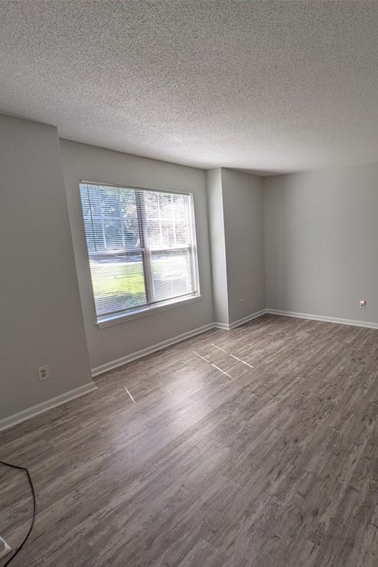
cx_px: 269
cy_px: 291
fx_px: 315
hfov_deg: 59.6
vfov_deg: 83.9
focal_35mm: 20
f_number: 2.2
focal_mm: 1.83
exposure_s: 1/174
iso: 58
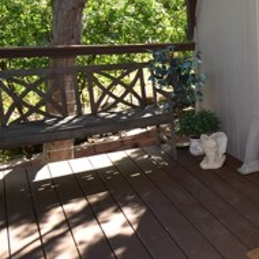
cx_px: 380
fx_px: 364
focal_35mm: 43
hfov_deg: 27.8
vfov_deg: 38.8
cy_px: 91
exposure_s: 1/125
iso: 180
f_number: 5.6
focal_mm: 10
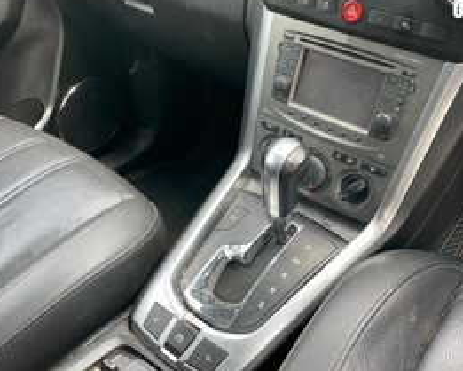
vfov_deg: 43.3
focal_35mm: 34
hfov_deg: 52.6
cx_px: 270
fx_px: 466
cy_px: 208
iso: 40
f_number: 1.6
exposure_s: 1/121
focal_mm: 4.2
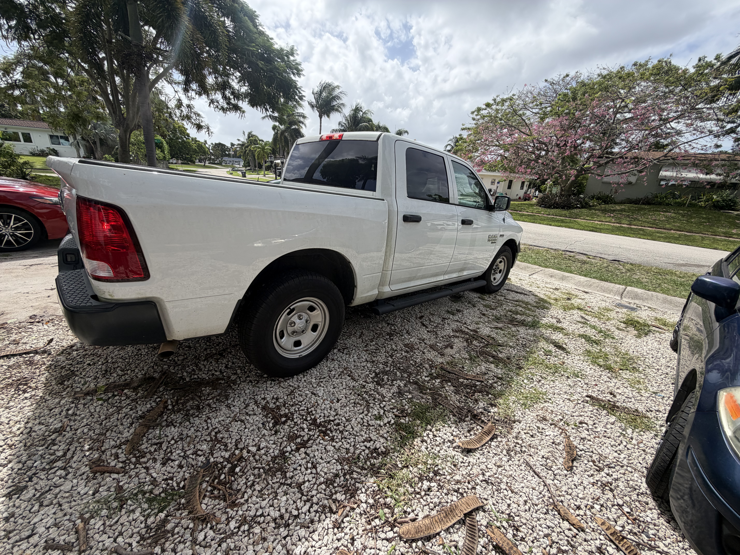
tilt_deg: -18.5
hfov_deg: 102.1
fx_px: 299
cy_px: 278
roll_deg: -3.9
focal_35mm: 14
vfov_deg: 85.7
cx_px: 370
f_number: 2.2
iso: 25
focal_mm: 2.22
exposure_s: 1/1050
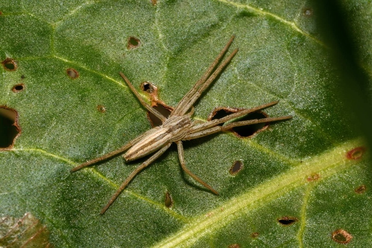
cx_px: 186
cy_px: 124
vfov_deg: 8.7
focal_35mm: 158
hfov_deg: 13.0
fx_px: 1627
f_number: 32
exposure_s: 1/60
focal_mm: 105
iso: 100
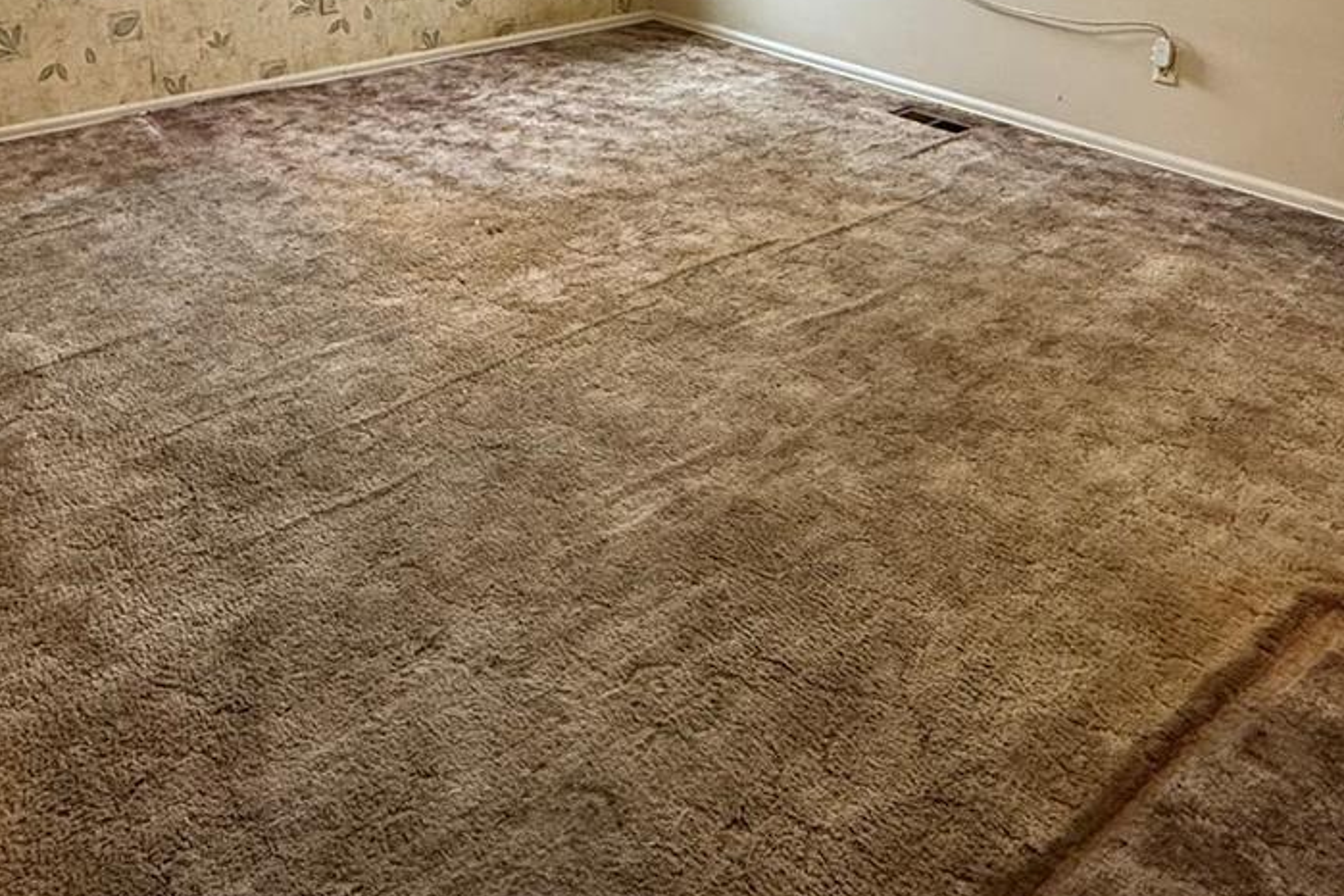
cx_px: 563
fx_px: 1120
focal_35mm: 30
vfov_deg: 39.2
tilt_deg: -13.3
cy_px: 25
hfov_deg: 61.6
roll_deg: +0.9
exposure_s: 1/120
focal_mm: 2.22
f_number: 2.2
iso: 250
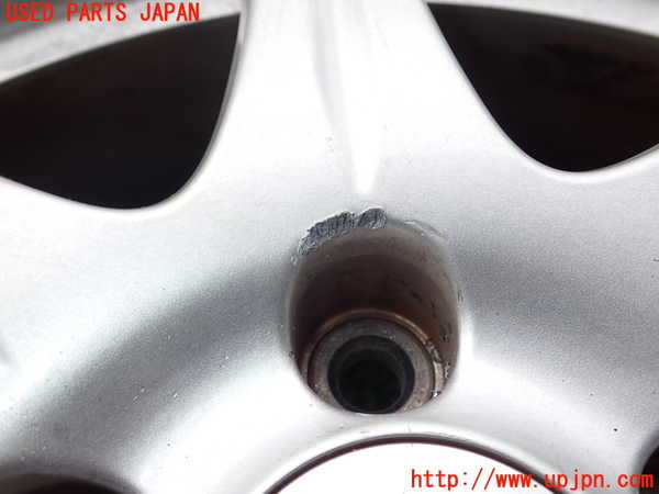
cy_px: 247
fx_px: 571
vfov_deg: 46.8
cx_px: 330
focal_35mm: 30
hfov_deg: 60.0
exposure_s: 1/100
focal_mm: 5.4
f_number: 6.3
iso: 100
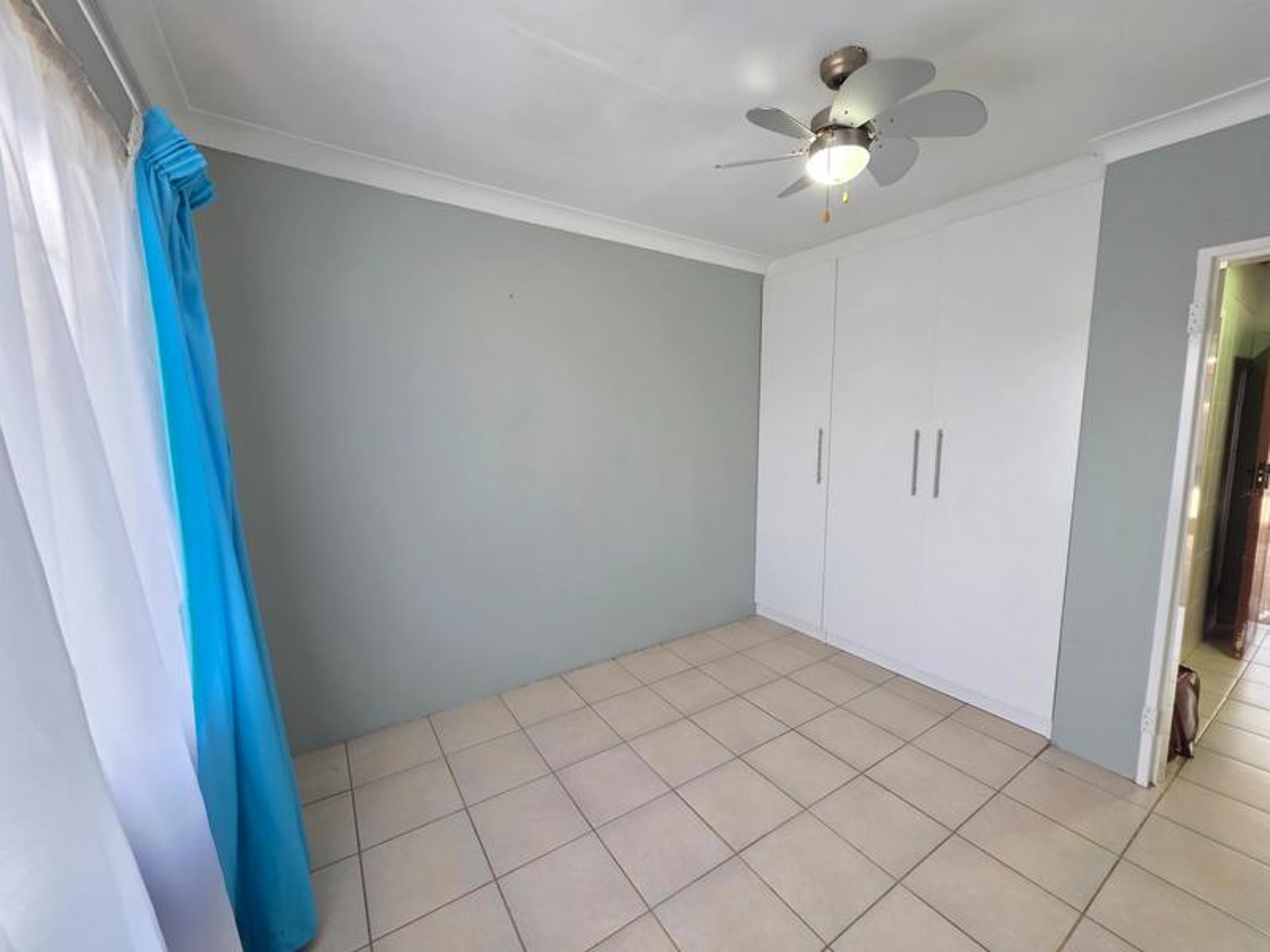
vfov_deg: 89.9
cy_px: 476
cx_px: 635
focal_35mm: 13
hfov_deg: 106.2
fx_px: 477
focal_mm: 2.2
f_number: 1.9
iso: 160
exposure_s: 1/100
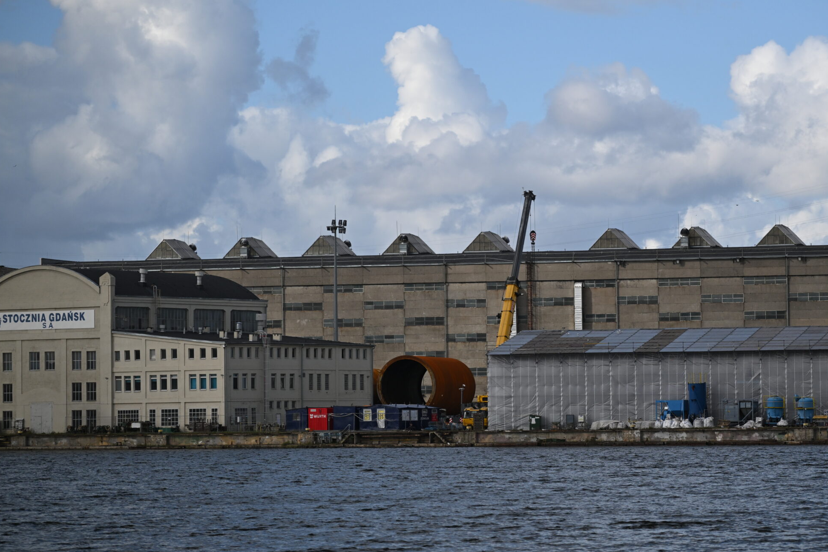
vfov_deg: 8.7
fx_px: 3634
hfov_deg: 13.0
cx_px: 540
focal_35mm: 158
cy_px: 230
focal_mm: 120
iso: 400
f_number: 4
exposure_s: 1/5000
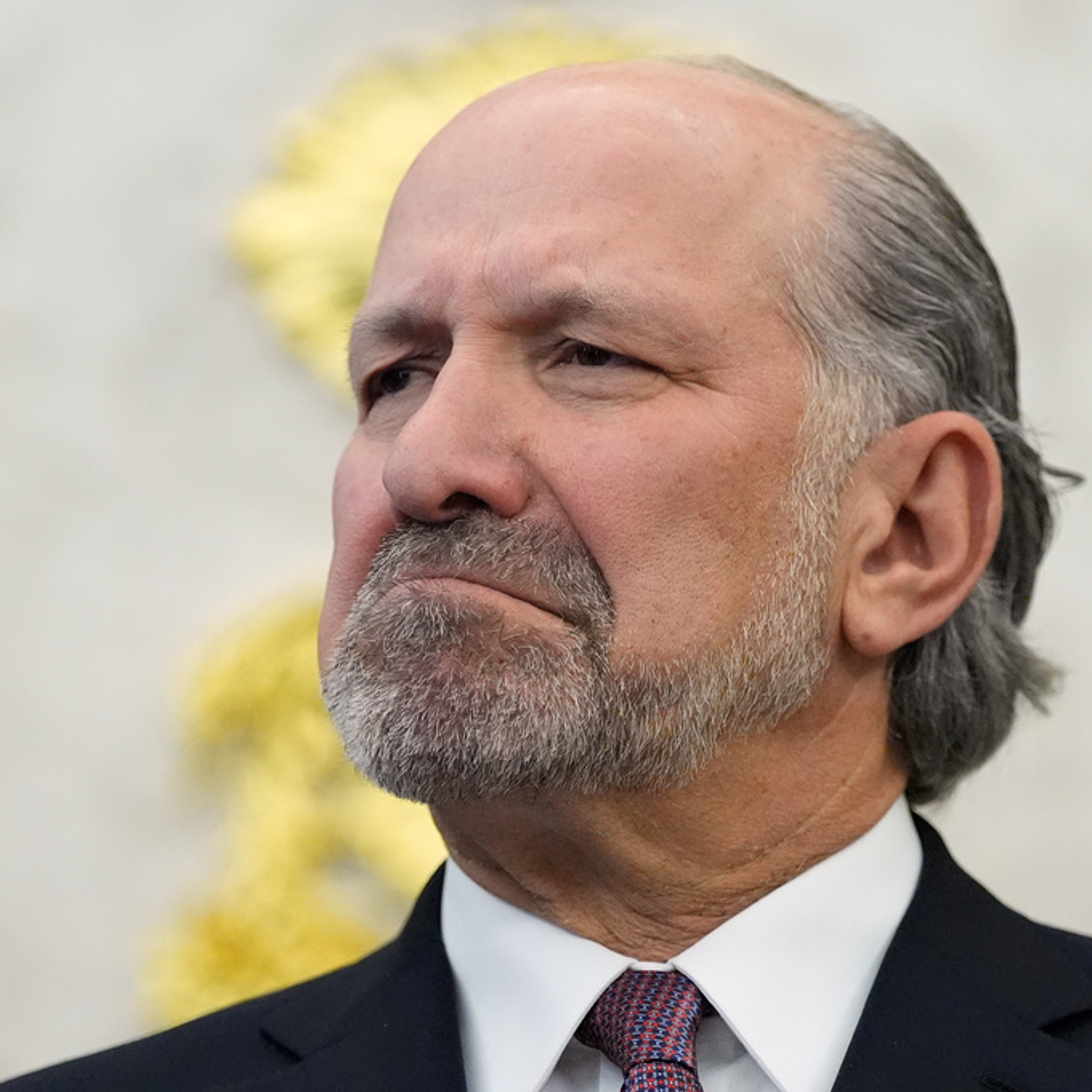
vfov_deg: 5.5
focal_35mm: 316
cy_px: 544
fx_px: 11278
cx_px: 600
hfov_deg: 5.5
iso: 6400
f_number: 2.8
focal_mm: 165
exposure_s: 1/250
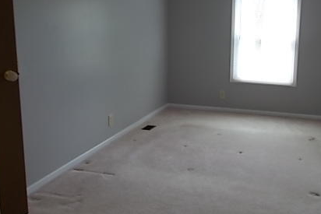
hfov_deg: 46.1
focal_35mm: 42
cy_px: 91
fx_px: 375
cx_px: 192
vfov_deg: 31.9
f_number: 3.2
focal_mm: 4.6
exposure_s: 1/30
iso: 80
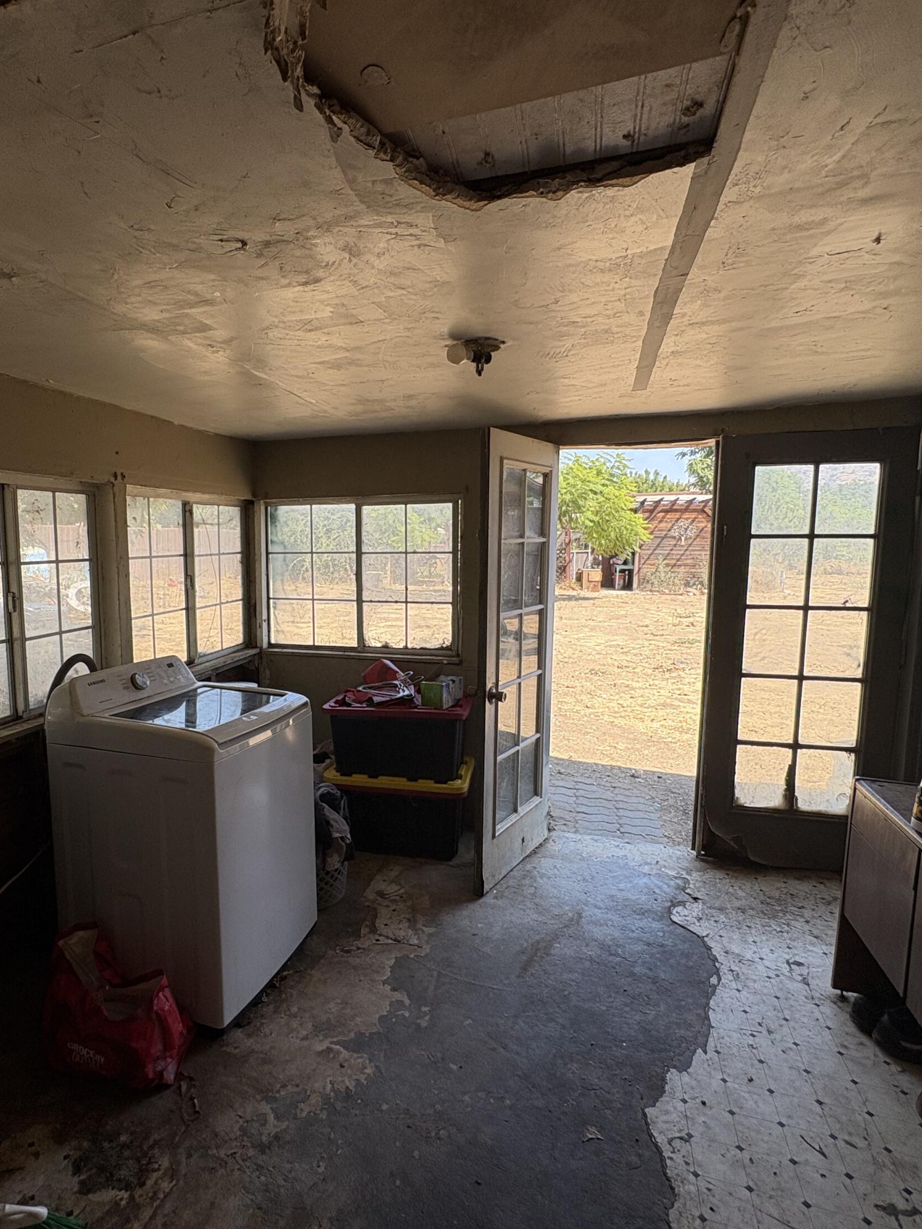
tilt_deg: -5.3
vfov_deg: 84.7
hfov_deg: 67.8
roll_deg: +0.0
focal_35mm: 19
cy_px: 614
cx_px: 356
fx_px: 675
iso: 40
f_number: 2.2
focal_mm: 2.22
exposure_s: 1/370
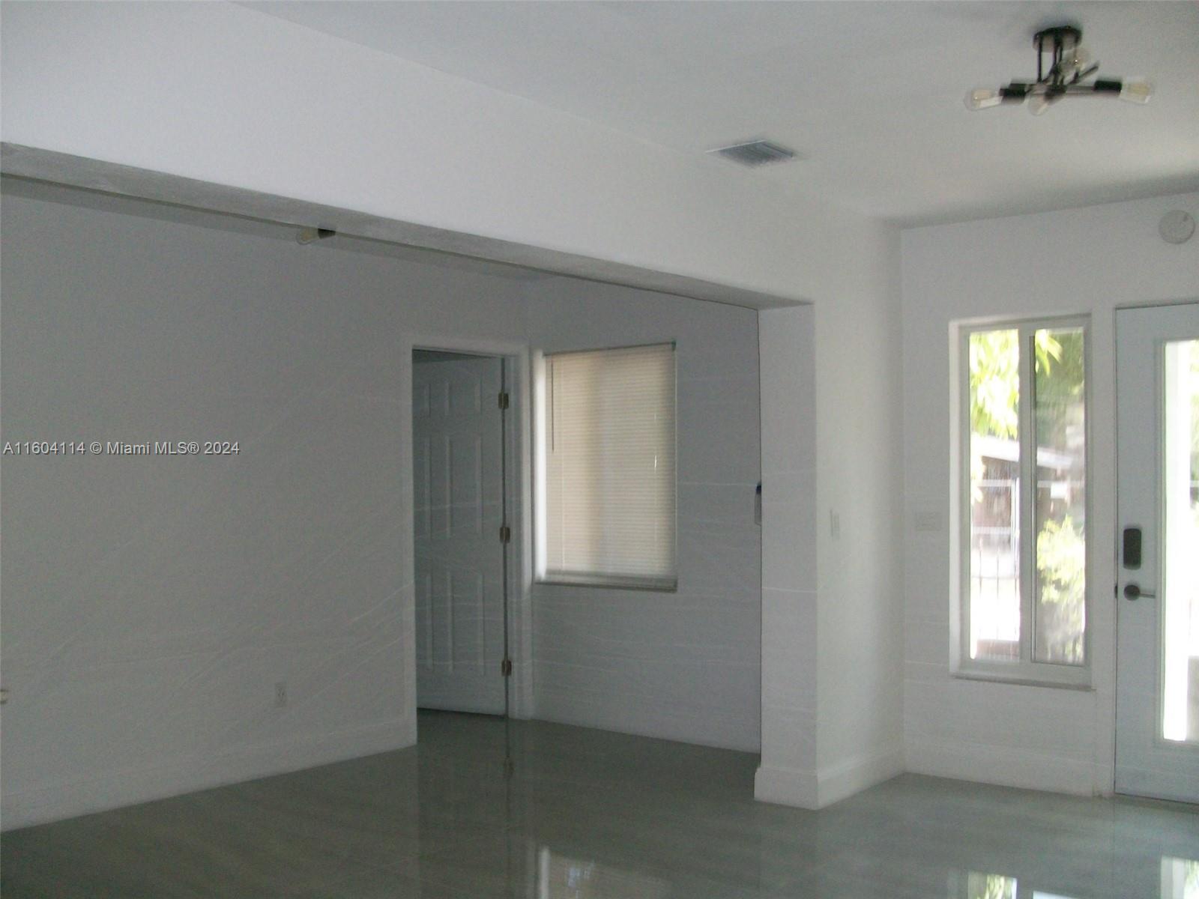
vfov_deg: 41.8
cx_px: 600
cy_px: 450
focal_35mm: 34
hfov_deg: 54.0
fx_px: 1178
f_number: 2.8
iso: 160
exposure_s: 1/60
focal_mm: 5.7
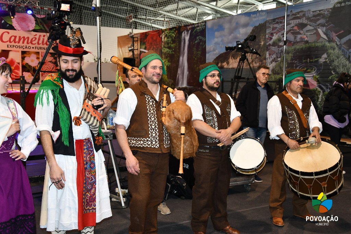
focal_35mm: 45
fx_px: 439
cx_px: 176
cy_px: 117
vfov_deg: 29.8
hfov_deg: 43.6
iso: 1100
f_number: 4.2
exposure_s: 1/60
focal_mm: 30
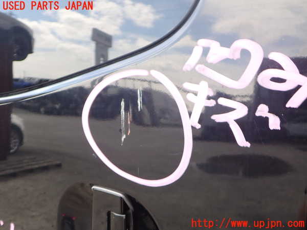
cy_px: 115
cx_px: 154
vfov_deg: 46.8
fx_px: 266
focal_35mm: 30
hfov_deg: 60.0
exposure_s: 1/200
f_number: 2.3
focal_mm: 5.4
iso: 100
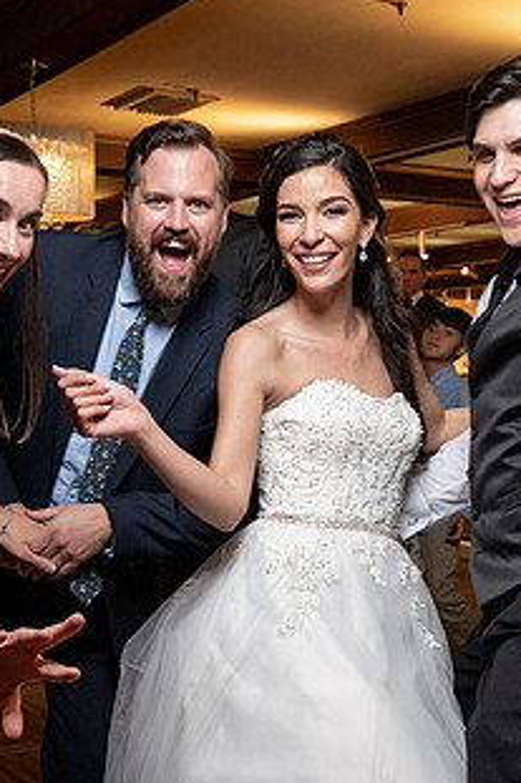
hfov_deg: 25.0
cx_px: 265
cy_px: 414
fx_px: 1173
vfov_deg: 36.9
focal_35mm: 54
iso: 2000
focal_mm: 27
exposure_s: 1/200
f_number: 5.6
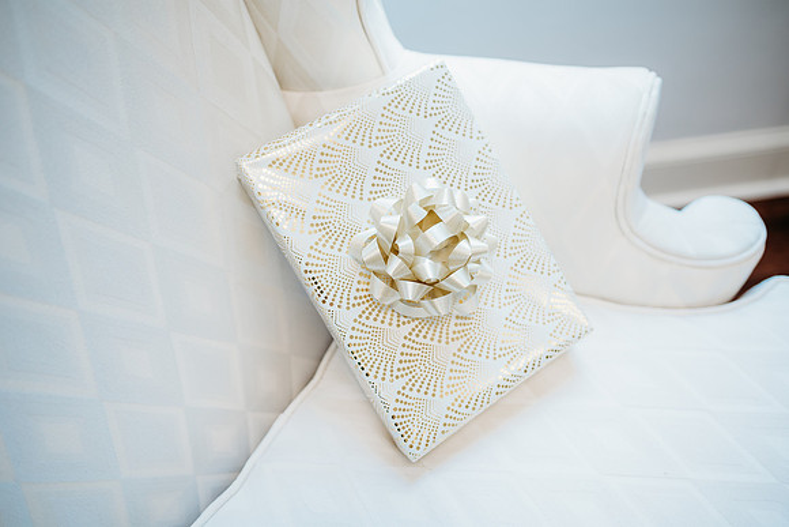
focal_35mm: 24
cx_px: 394
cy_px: 264
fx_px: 526
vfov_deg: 53.2
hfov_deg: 73.7
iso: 200
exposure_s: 1/160
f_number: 2.5
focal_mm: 24
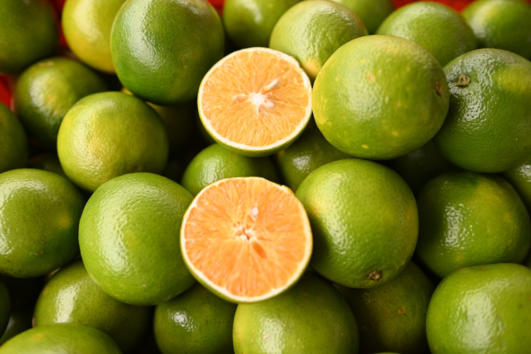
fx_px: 472
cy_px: 177
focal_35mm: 32
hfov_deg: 58.7
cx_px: 266
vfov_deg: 41.1
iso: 250
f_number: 2.8
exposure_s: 1/1000
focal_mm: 32
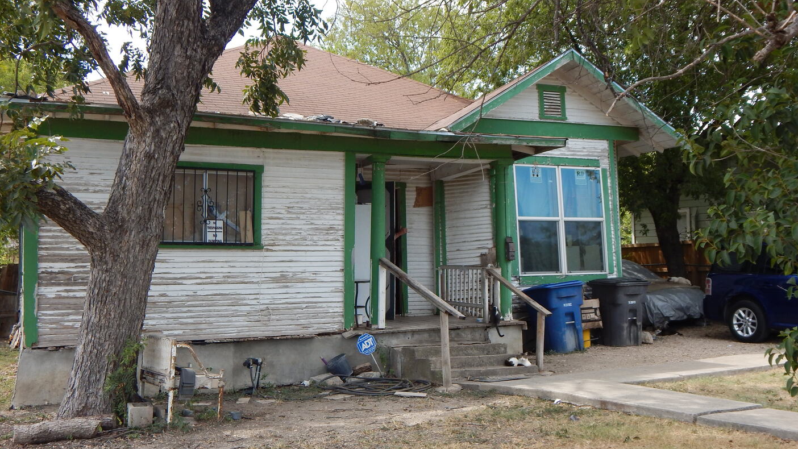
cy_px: 223
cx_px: 409
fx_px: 804
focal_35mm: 38
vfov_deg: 31.2
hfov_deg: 52.8
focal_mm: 6.1
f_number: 3.3
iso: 125
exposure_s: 1/400
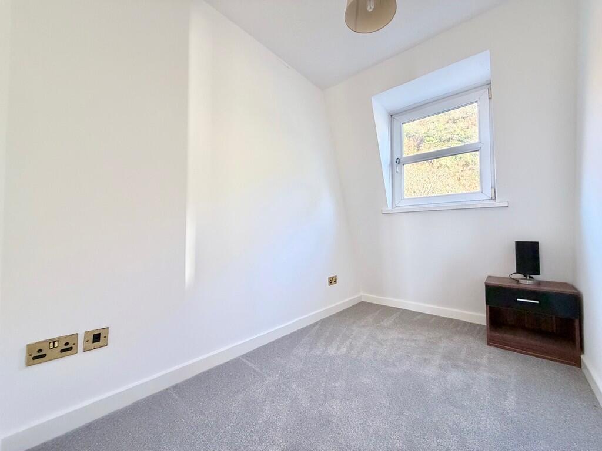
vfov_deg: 85.7
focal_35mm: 14
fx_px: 243
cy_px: 226
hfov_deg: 102.1
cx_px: 301
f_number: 2.2
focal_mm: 2.22
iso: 320
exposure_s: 1/66
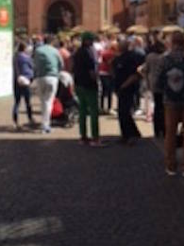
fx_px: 475
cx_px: 37
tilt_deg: +6.4
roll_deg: -0.2
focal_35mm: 67
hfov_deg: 21.7
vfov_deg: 27.2
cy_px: -7
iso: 25
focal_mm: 4.15
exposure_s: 1/1166
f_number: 2.2
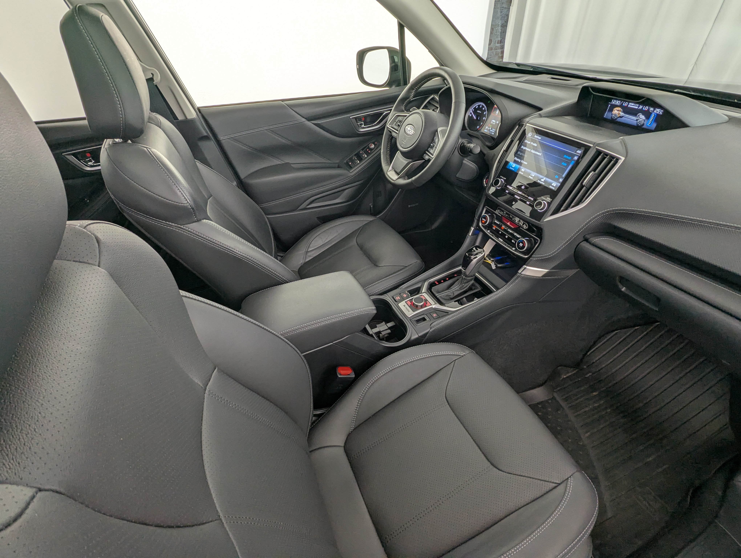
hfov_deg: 94.4
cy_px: 279
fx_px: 343
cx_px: 370
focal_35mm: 16
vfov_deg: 78.2
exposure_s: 1/54.1
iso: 58
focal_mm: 2.35
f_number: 2.2
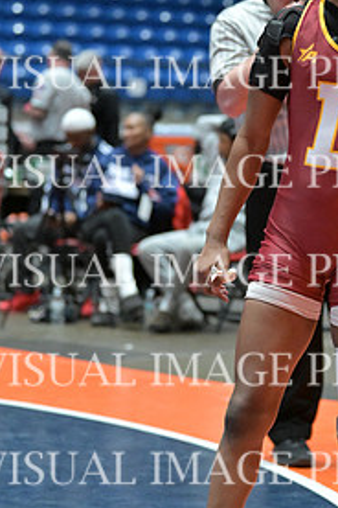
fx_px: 2070
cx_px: 295
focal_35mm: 147
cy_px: 221
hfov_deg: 9.3
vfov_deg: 14.0
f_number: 2.8
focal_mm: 70
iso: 6400
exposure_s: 1/800
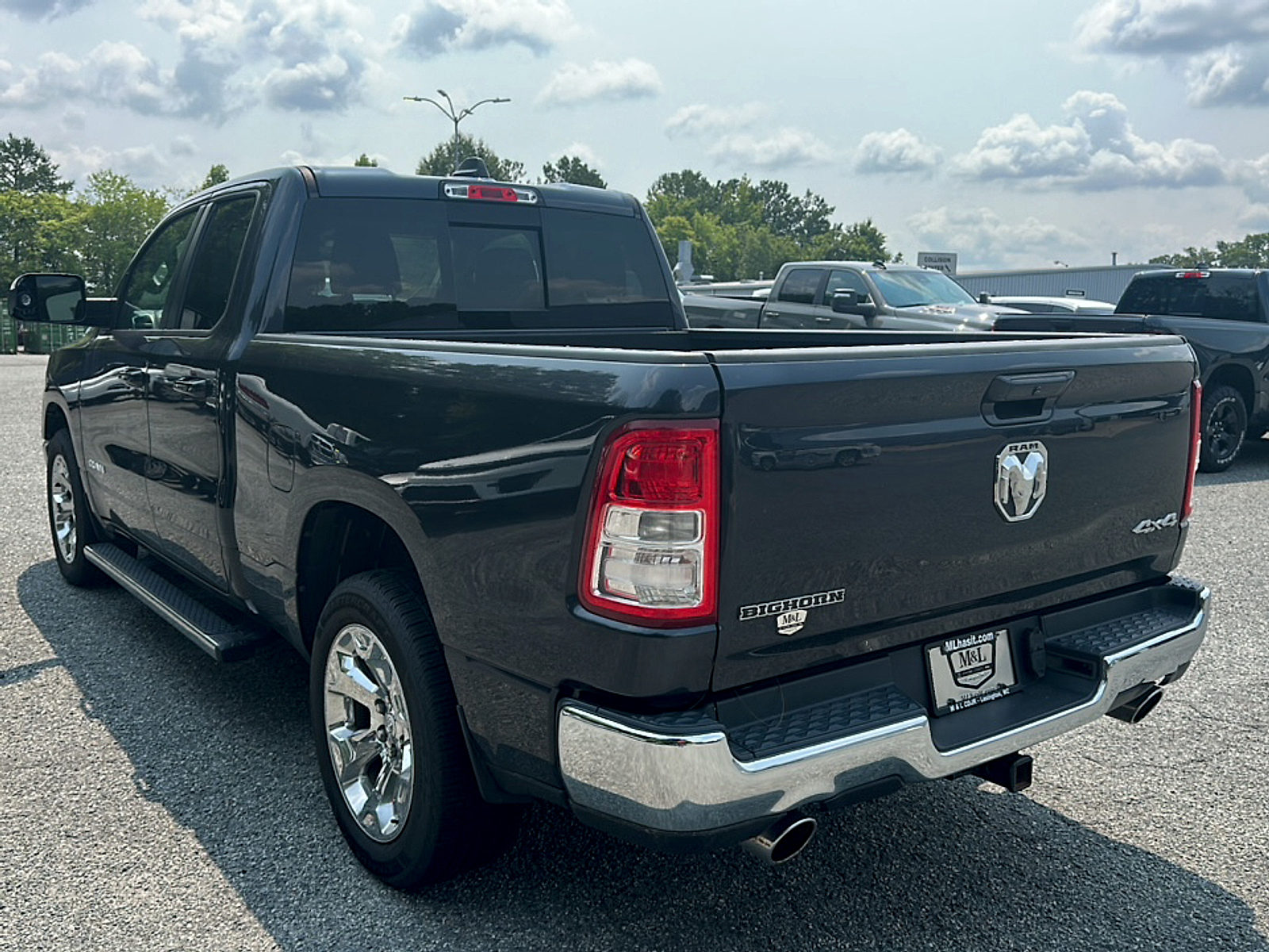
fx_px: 916
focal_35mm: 25
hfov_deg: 69.4
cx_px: 634
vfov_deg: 54.9
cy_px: 476
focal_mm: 6.86
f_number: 1.78
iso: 80
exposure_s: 1/2747
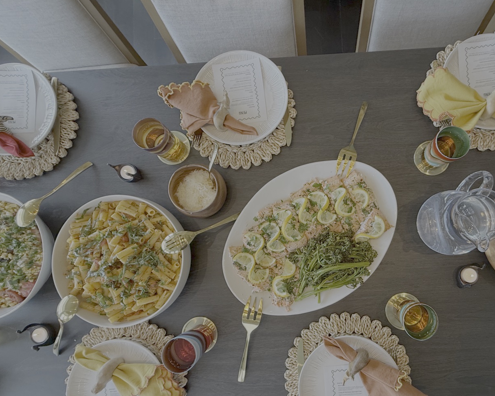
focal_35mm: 18
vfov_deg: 73.3
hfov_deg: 84.3
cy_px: 229
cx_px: 316
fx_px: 264
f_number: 2.2
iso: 125
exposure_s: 1/61
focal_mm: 2.22
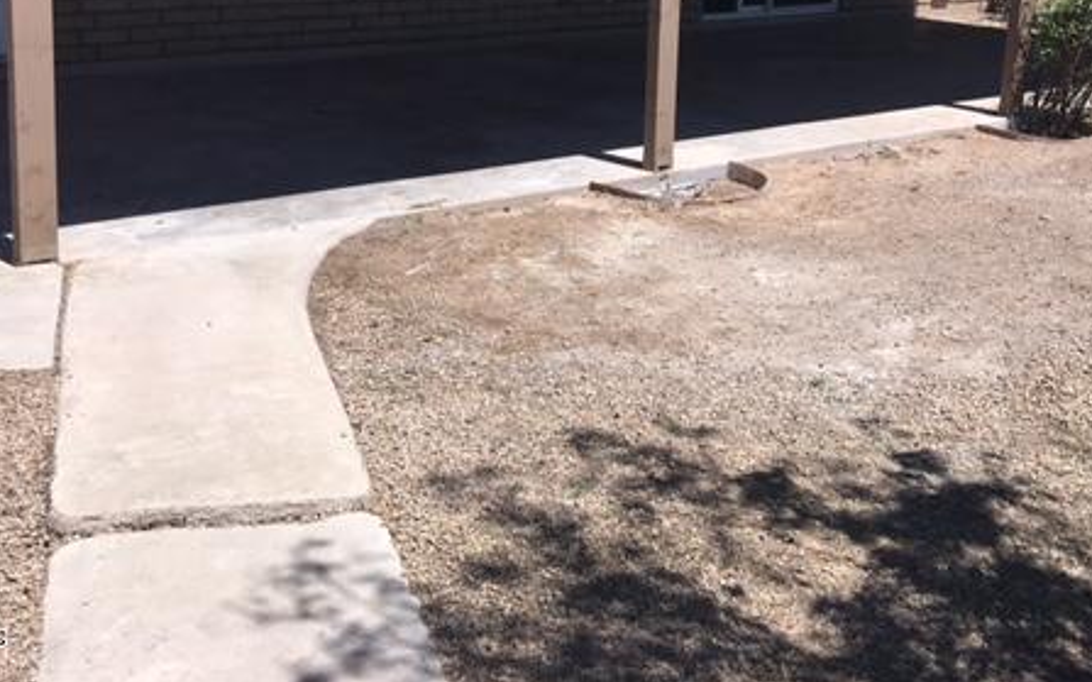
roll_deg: -1.6
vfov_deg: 28.3
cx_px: 601
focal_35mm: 44
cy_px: 100
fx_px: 1309
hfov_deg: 45.2
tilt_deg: -9.8
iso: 32
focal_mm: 4.15
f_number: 2.2
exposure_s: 1/1748
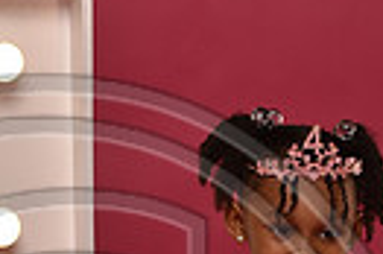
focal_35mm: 363
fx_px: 3857
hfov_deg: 5.7
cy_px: 453
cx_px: 44
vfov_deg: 3.8
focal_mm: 82
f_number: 5.6
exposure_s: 1/160
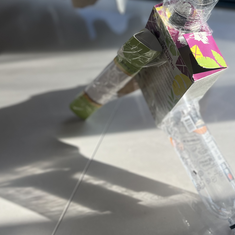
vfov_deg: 35.1
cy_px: 54
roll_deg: +4.7
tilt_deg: -42.3
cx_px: 174
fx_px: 361
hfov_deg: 35.3
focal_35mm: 47
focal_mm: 5.1
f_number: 1.6
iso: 50
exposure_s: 1/705
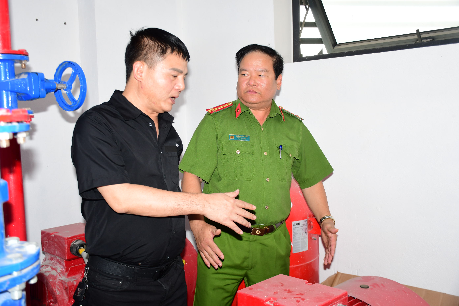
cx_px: 230
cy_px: 153
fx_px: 497
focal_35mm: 39
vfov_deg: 34.2
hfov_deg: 49.6
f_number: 3.8
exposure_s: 1/200
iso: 400
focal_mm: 26
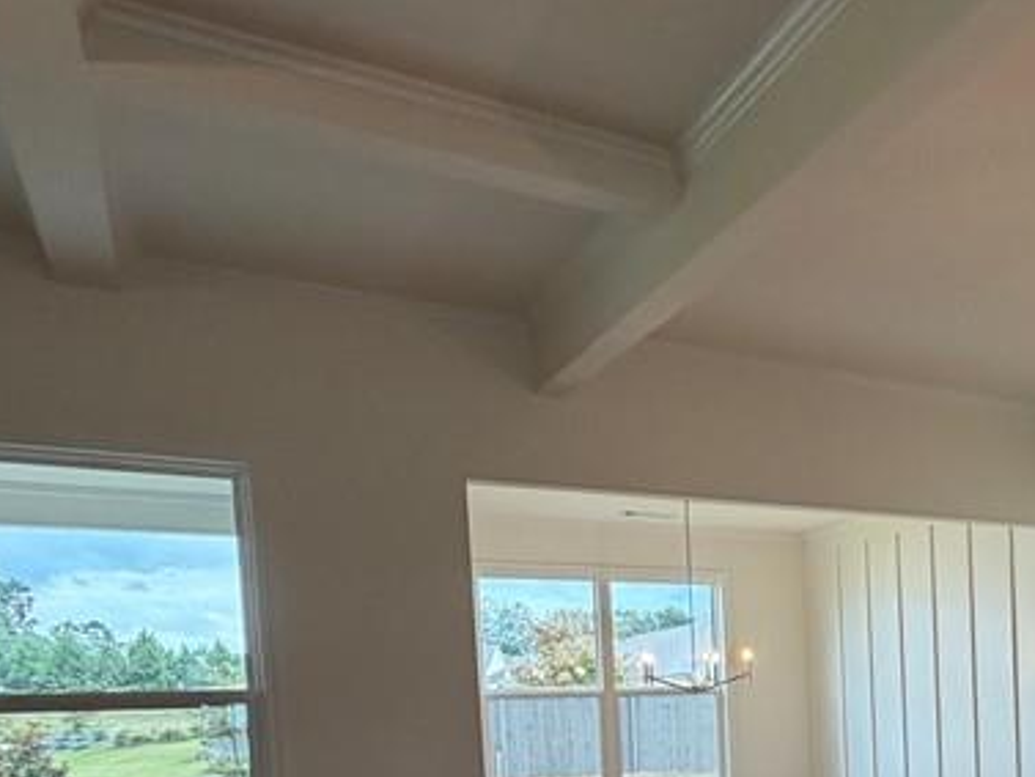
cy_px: 741
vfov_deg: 34.9
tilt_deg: -2.7
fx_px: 1137
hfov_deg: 40.6
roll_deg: +2.1
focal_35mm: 38
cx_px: 1109
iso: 160
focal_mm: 2.22
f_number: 2.2
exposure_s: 1/120
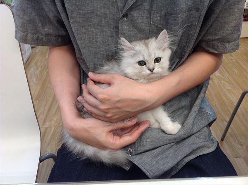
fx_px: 250
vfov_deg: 40.6
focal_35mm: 35
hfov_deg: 52.7
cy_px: 92
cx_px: 124
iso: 50
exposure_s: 1/40
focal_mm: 4.28
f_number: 2.4
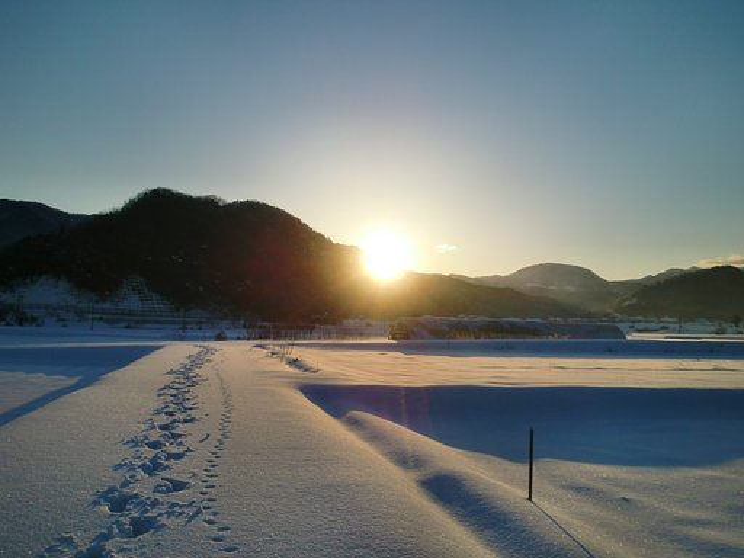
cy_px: 279
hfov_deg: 54.0
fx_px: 731
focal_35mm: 34
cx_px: 372
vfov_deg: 41.8
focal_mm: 5.58
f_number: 8.4
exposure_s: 1/400
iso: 64
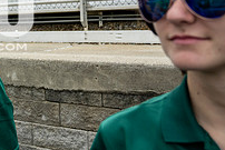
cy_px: 7
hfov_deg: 25.9
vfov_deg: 19.3
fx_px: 432
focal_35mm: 69
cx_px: -50
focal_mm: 24
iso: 250
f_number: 4
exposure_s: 1/800
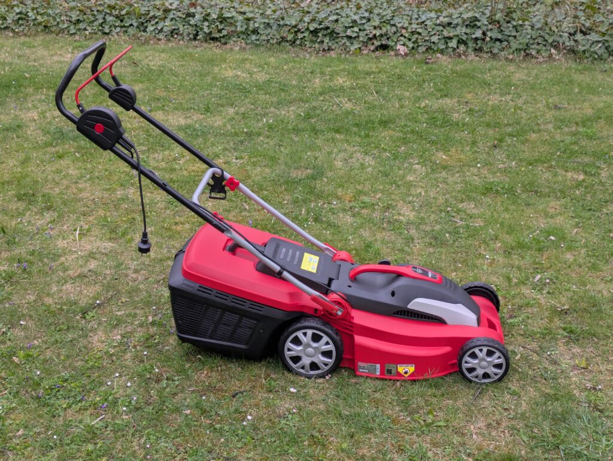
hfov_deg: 37.5
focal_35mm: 51
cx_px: 306
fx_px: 904
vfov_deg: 28.6
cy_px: 230
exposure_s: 1/100
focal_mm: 5.43
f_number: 1.89
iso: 68
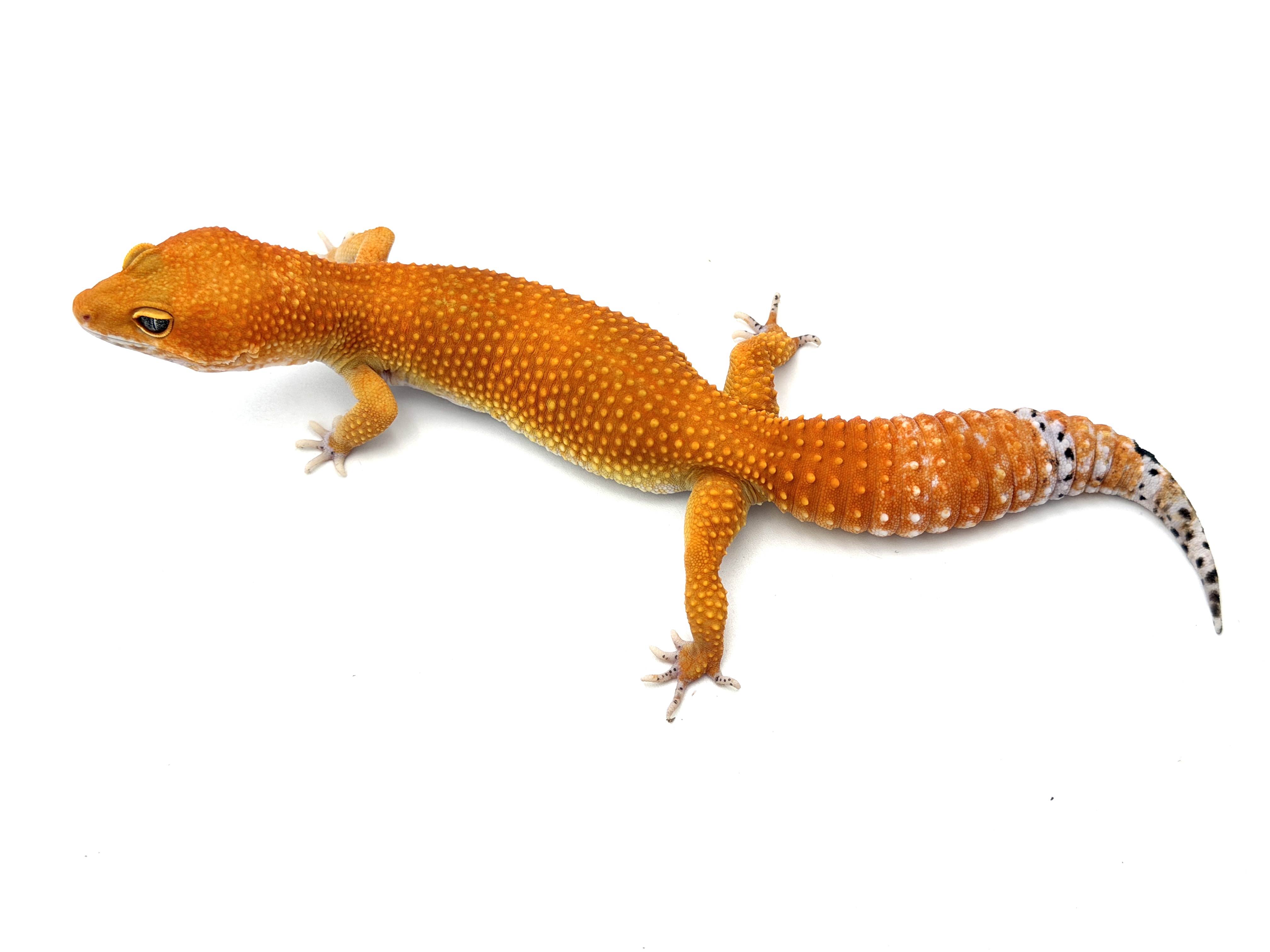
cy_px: 476
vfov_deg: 30.3
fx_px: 1761
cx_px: 635
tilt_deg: -59.6
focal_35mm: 48
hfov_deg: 39.7
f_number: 1.78
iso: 64
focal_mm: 6.76
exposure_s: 1/663
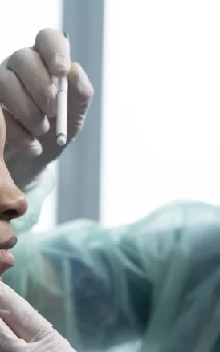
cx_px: 88
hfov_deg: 12.2
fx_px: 1027
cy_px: 255
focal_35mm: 107
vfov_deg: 19.4
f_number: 3.2
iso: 1250
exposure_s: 1/320
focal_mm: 45
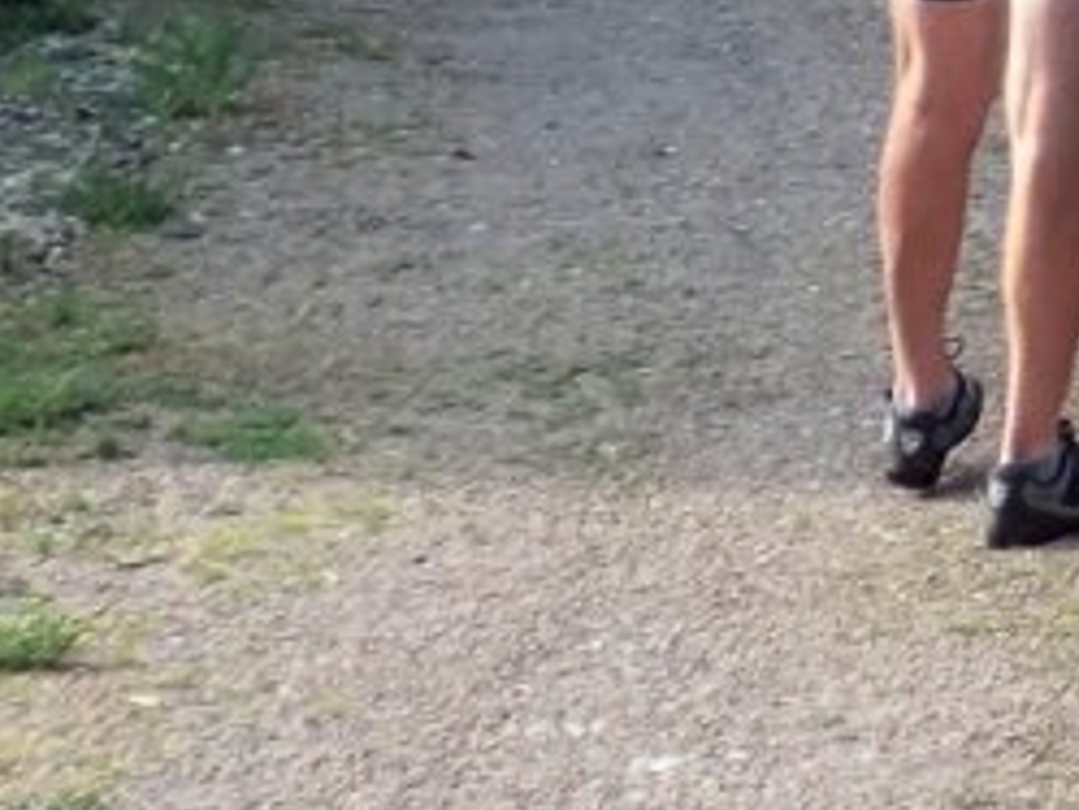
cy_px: -528
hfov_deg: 8.3
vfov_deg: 6.5
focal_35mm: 225
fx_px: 7017
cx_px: 2175
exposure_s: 1/250
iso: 100
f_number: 2.6
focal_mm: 6.42
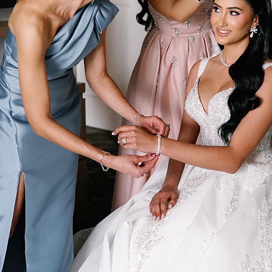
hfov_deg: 22.5
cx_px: 138
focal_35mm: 77
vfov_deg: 22.2
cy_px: 53
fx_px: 685
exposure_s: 1/320
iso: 720
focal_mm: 43
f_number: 2.5
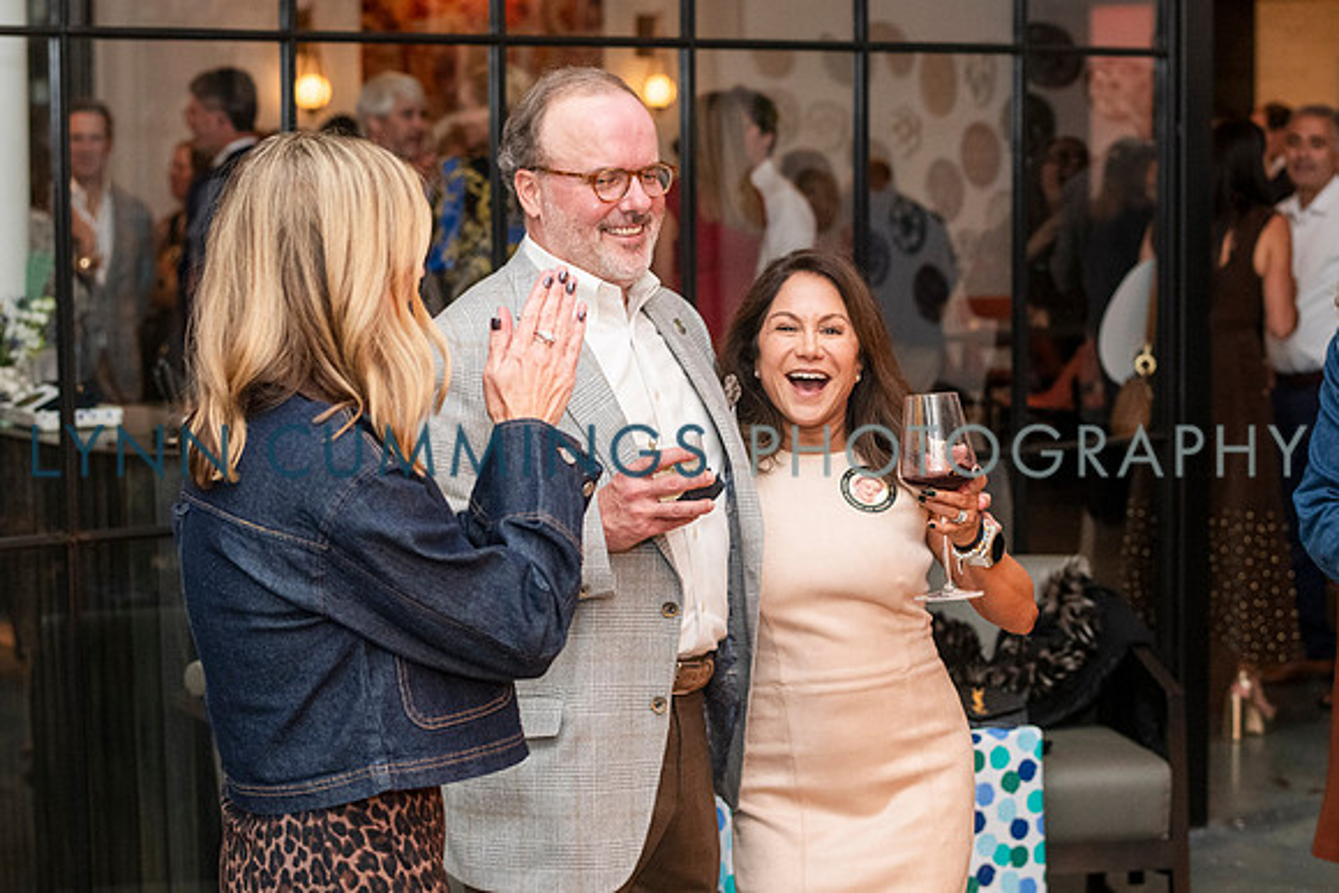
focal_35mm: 78
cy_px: 431
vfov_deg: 17.4
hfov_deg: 25.8
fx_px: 2917
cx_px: 814
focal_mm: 58
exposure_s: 1/125
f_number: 4
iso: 1250
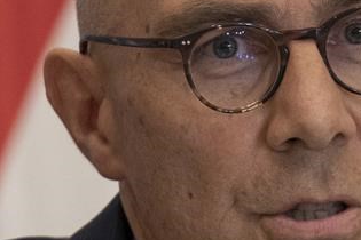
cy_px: 143
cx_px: 311
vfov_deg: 1.4
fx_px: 9766
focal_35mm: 974
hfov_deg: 2.1
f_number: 2.8
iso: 1600
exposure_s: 1/100
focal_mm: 200
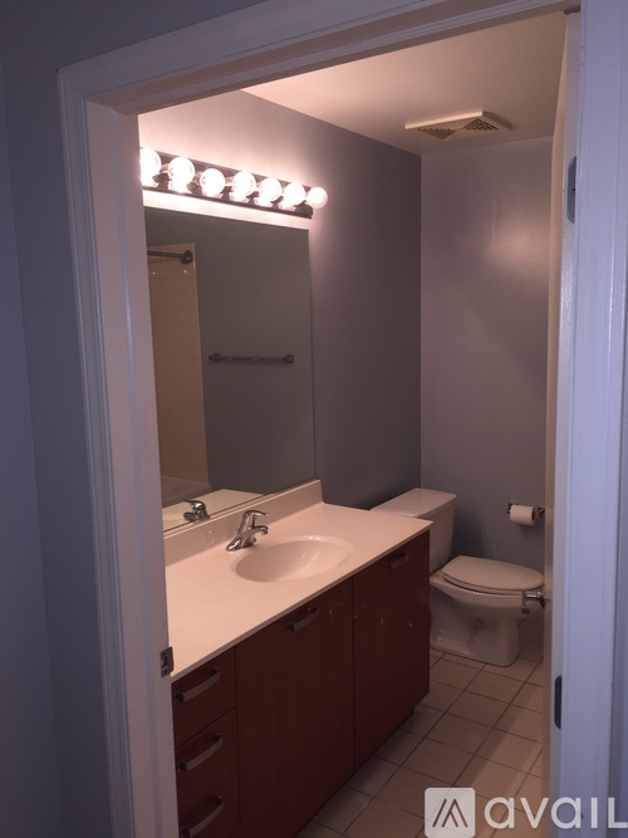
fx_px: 702
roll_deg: +0.8
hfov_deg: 48.2
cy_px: 419
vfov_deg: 61.7
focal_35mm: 29
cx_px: 314
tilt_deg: -7.9
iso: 40
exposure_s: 1/30
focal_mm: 4.15
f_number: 2.2
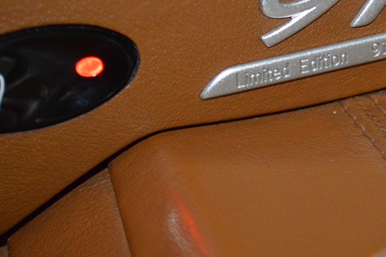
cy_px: 8
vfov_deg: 10.0
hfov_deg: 14.9
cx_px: 341
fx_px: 1457
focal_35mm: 136
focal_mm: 44
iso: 2000
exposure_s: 1/60
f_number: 5.3
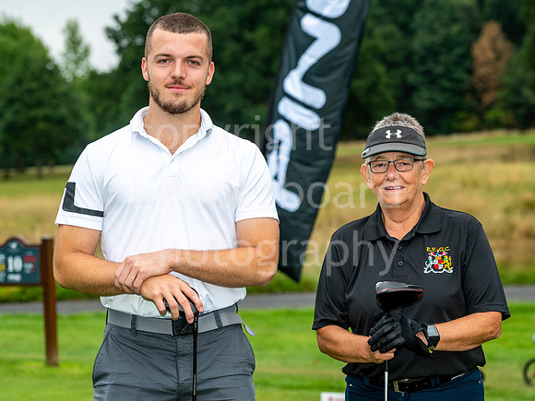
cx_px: 277
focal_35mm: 121
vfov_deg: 12.3
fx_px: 1868
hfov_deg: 16.3
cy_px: 207
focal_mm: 102
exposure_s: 1/160
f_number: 5.6
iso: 200
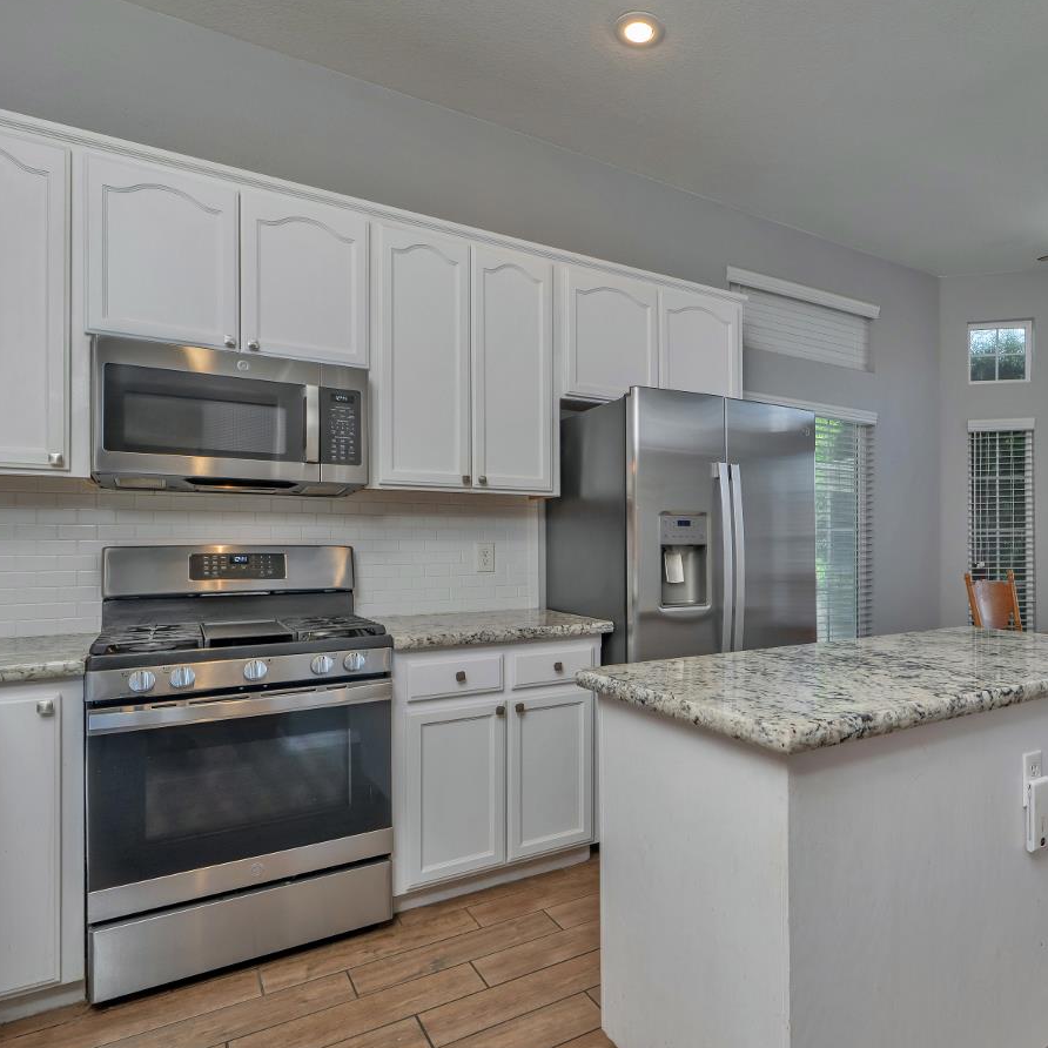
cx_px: 681
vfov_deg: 74.8
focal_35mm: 20
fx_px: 685
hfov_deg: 73.0
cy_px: 536
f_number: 6.3
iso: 320
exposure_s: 1/125
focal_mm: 14
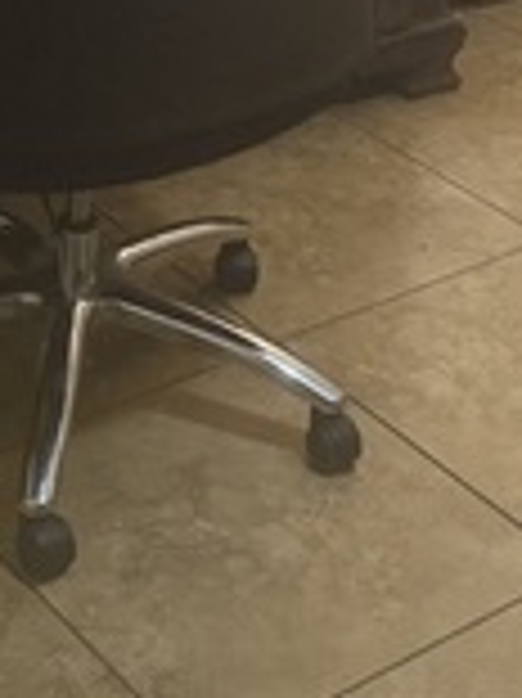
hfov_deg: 14.9
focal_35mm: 99
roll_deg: -4.1
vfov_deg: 18.4
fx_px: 1993
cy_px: -234
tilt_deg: -16.2
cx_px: 194
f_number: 1.78
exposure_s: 1/60
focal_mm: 6.76
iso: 400
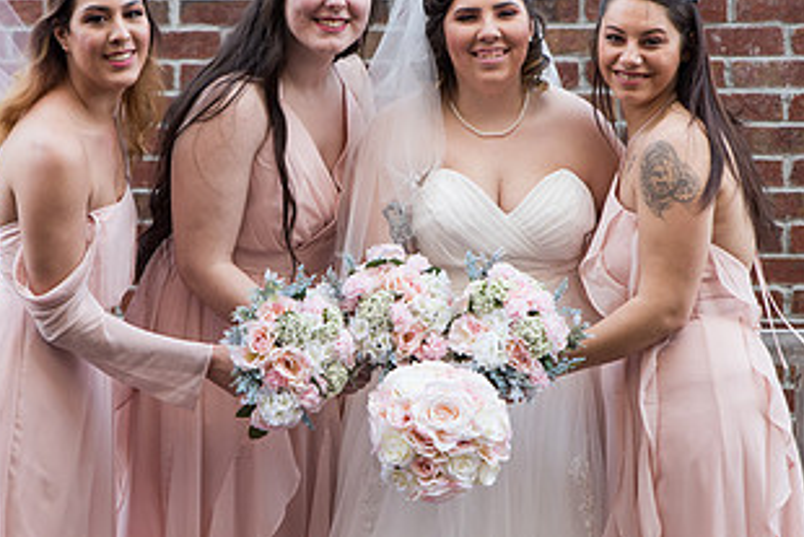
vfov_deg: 10.6
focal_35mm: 130
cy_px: 206
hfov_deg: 15.8
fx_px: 2905
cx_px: 384
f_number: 3.5
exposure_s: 1/200
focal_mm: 68
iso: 320
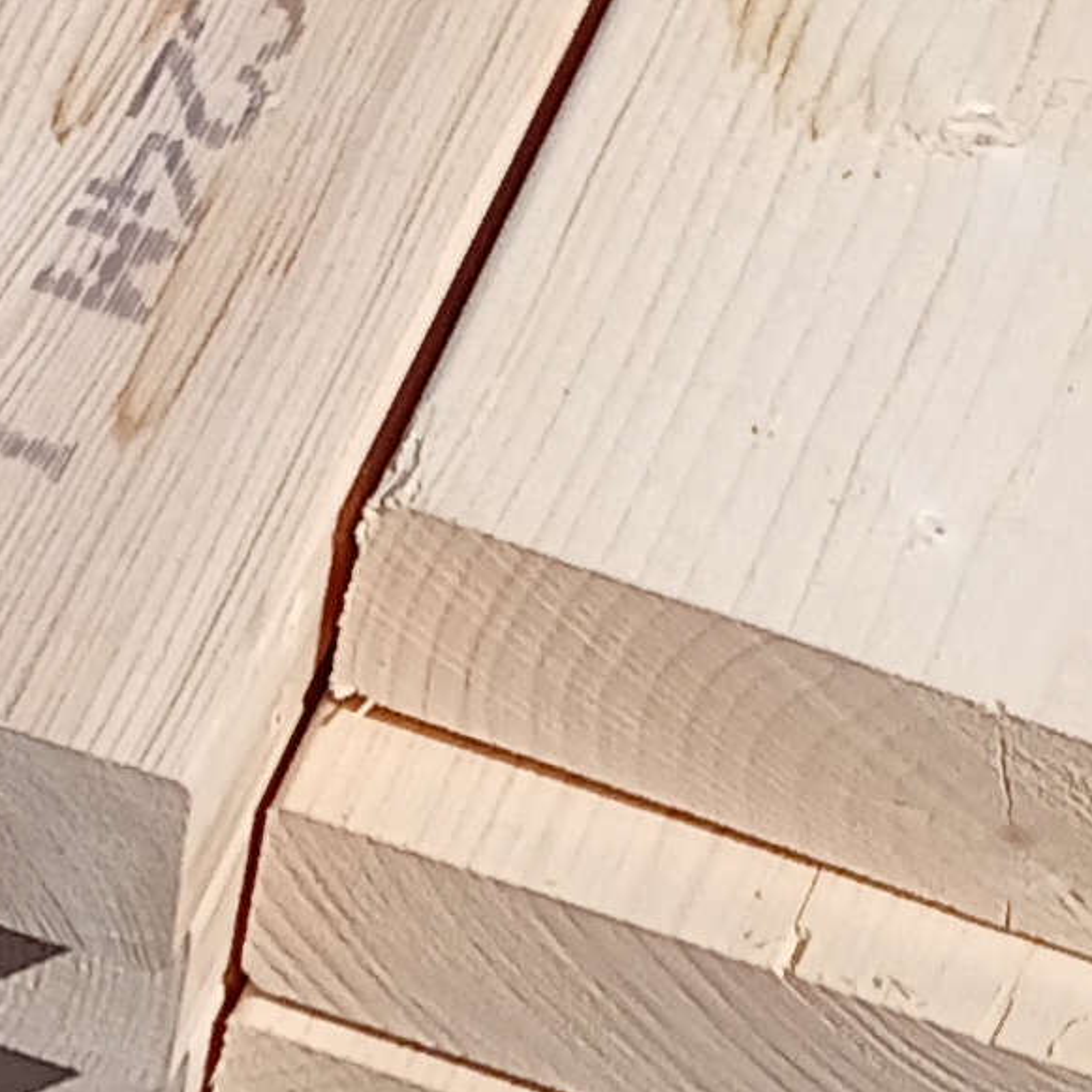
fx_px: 5532
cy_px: 975
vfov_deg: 11.2
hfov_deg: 11.1
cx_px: -60
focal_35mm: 155
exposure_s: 1/2841
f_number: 1.8
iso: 102
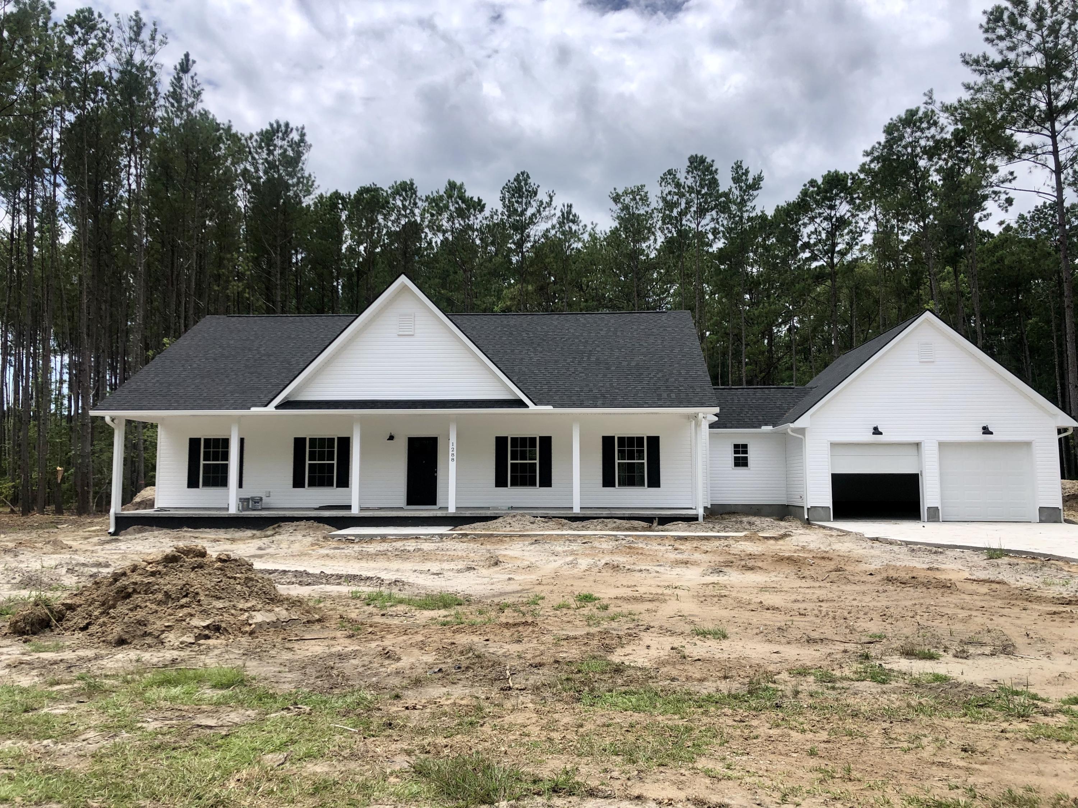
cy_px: 404
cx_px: 539
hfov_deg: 63.4
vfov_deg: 49.7
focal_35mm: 28
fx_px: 872
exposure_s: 1/2525
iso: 20
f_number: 1.8
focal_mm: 4
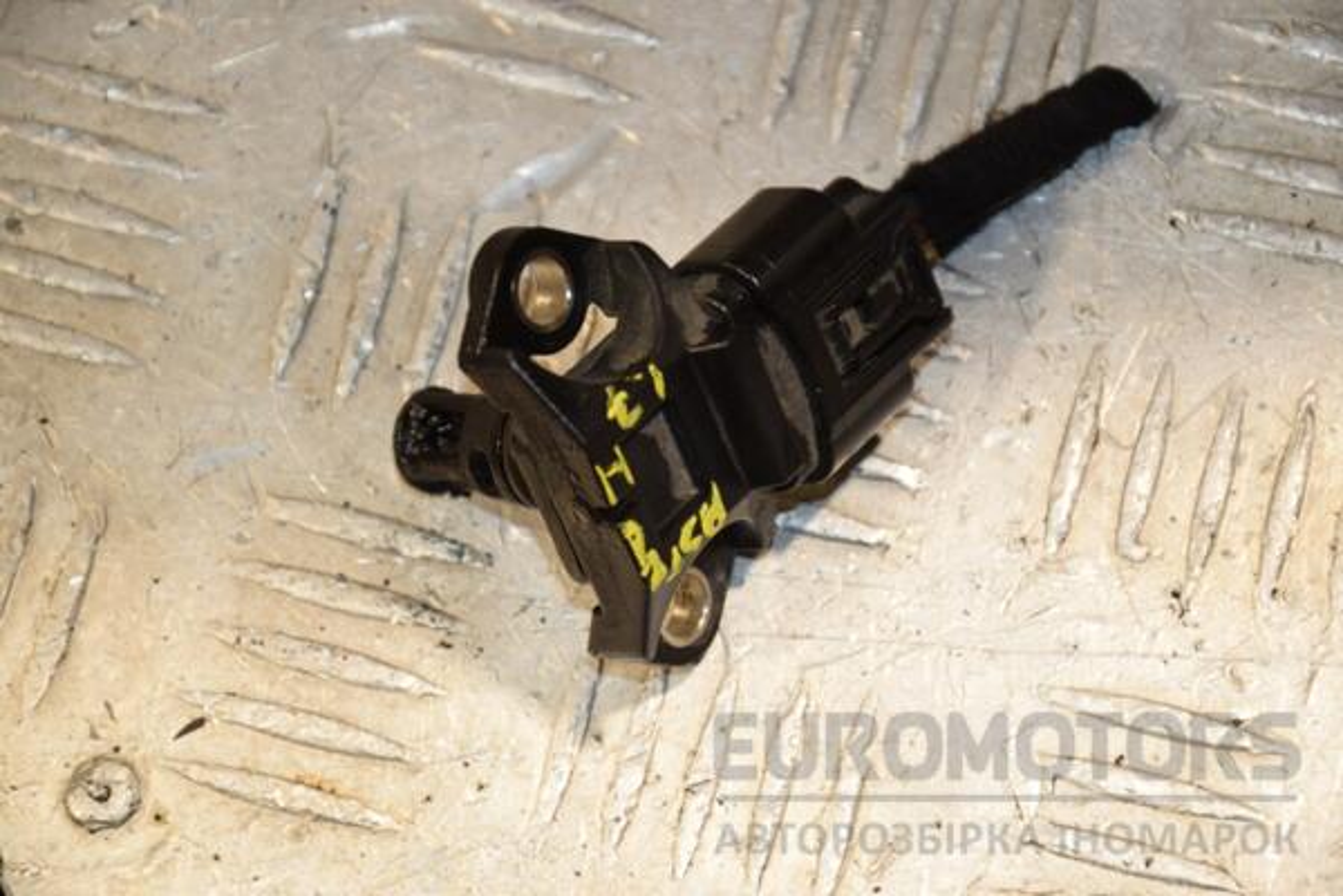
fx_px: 5875
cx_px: 672
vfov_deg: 8.7
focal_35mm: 158
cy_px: 448
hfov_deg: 13.0
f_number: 7.1
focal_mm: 105
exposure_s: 1/200
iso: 800
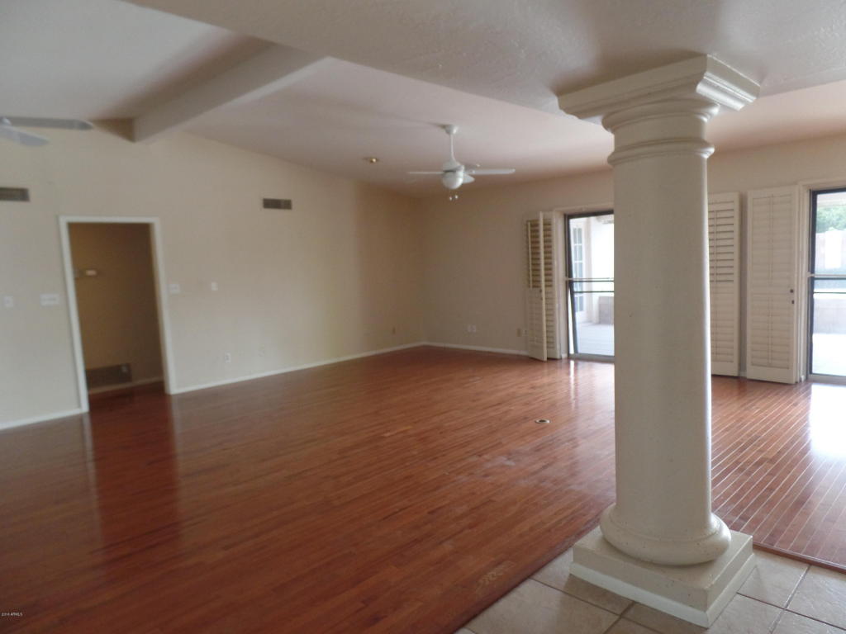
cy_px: 317
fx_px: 562
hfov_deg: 73.9
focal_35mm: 23
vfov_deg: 58.9
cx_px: 423
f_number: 2.8
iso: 240
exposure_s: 1/30
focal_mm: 4.1
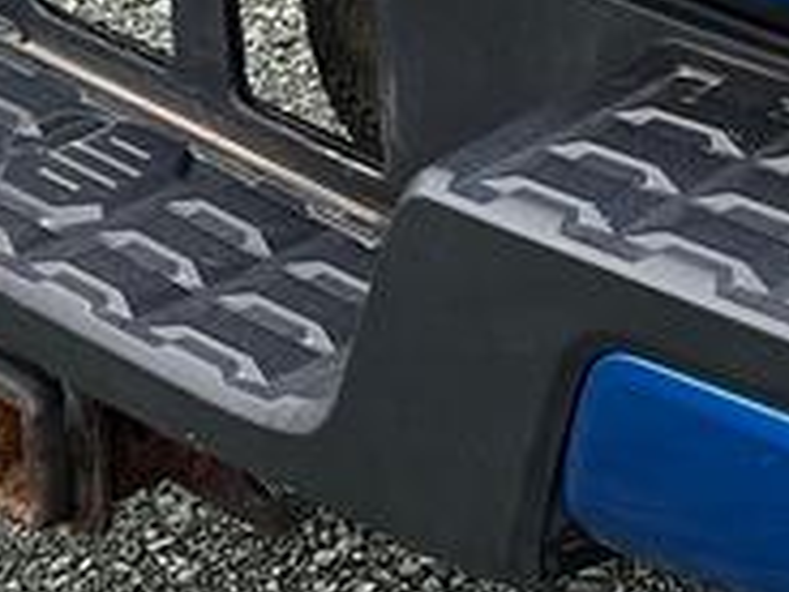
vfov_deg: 7.7
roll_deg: +2.1
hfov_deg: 10.0
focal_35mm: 181
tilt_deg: -15.6
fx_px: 4126
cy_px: -768
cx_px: 1659
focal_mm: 5.1
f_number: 1.6
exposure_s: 1/122
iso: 50
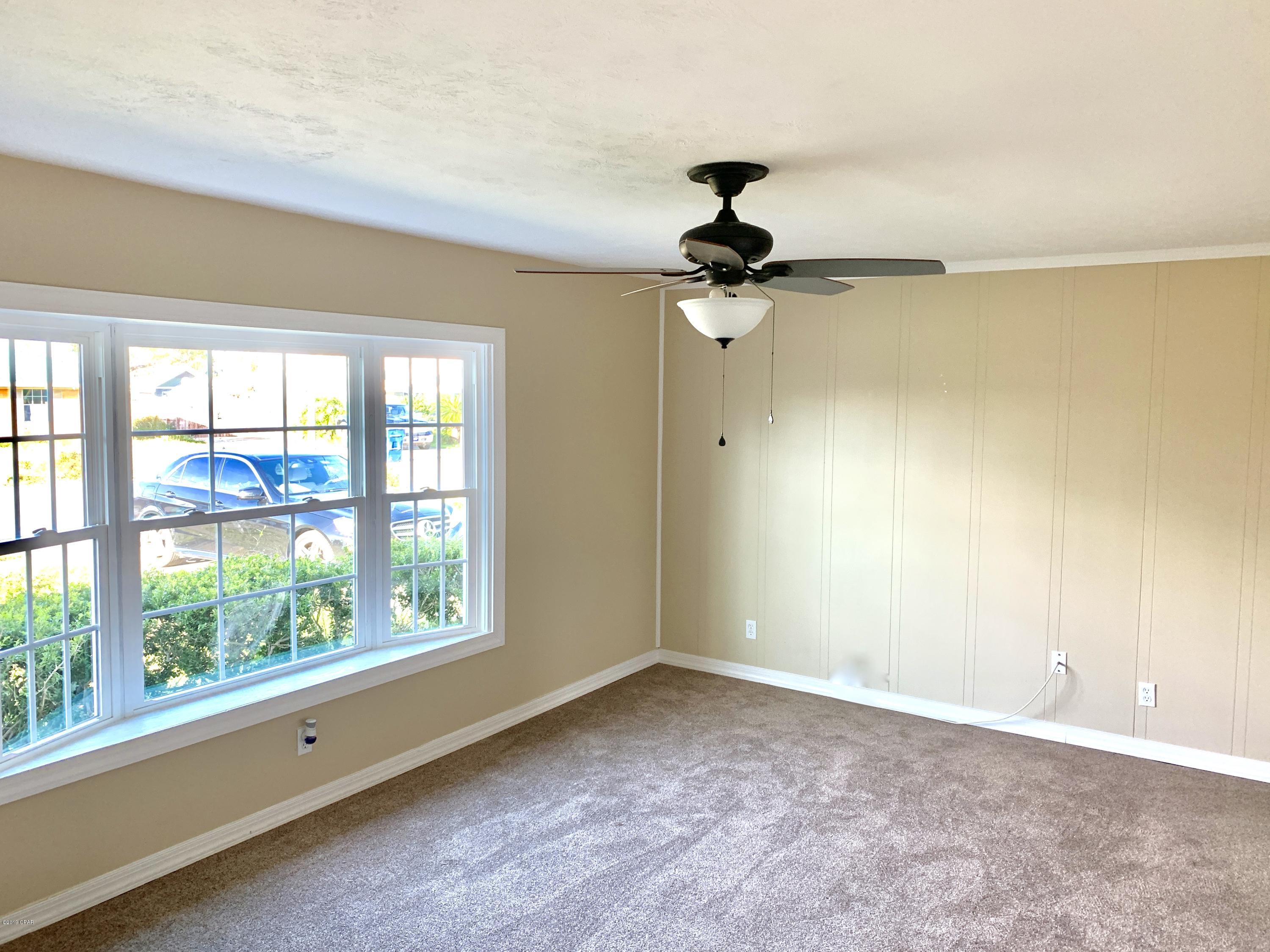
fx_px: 954
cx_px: 635
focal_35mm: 26
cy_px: 476
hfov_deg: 67.3
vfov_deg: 53.1
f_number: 1.8
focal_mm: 4.25
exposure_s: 1/81
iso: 100
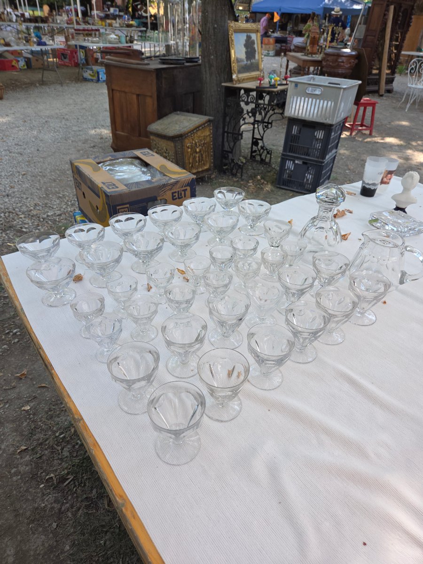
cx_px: 212
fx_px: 375
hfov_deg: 58.9
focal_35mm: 23
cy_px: 282
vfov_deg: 73.9
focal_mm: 5.4
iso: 25
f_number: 1.8
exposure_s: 1/248
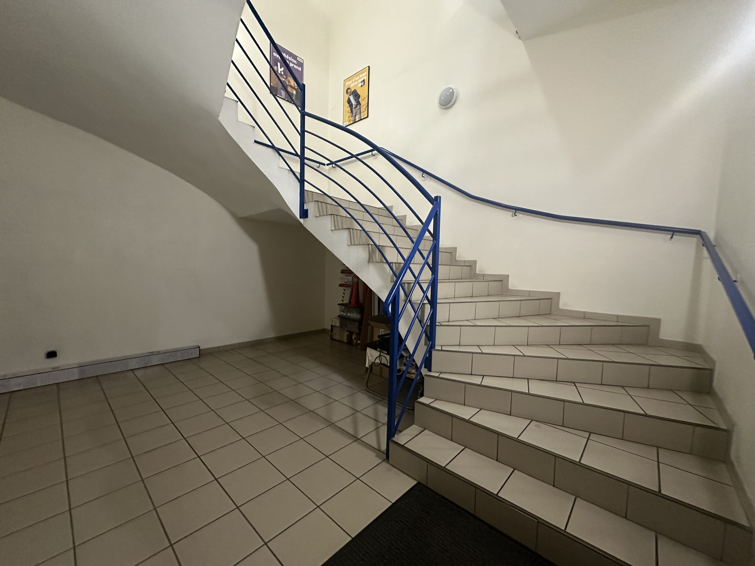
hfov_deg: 102.1
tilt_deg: -3.2
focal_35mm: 14
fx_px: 305
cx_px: 378
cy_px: 283
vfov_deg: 85.7
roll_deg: -1.6
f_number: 2.2
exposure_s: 1/50
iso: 800
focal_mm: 2.22
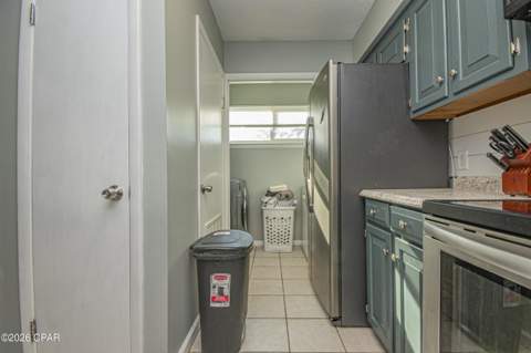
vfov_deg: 77.2
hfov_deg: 100.4
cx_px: 266
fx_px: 221
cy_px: 176
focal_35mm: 15
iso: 400
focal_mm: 10
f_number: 13
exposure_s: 1/15
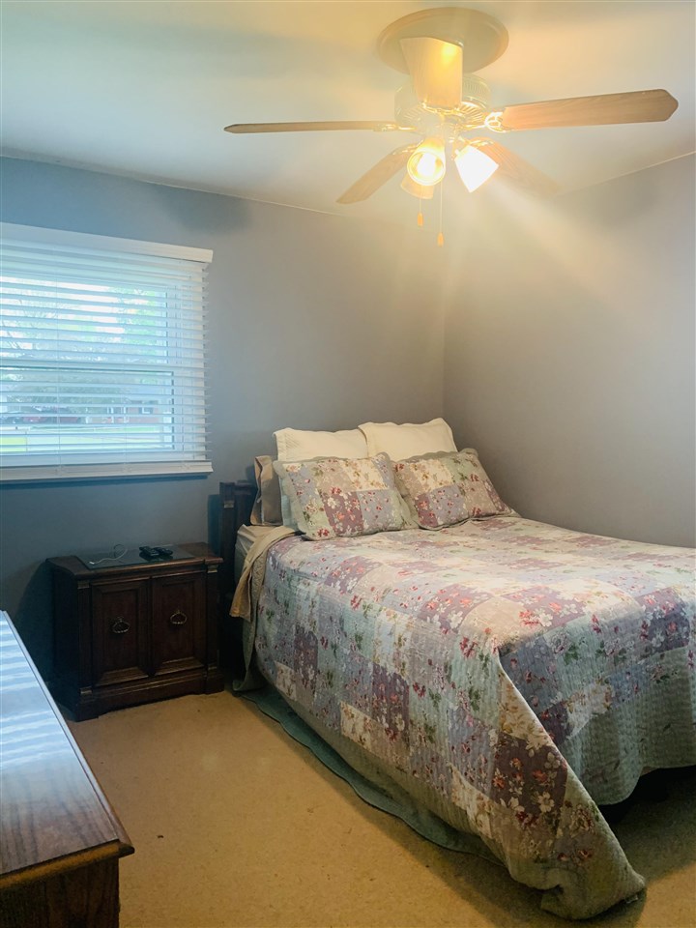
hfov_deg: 53.1
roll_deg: +0.6
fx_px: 697
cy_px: 464
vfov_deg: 67.3
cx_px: 348
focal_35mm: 26
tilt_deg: -4.8
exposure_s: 1/60
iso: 250
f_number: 1.8
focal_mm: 4.25
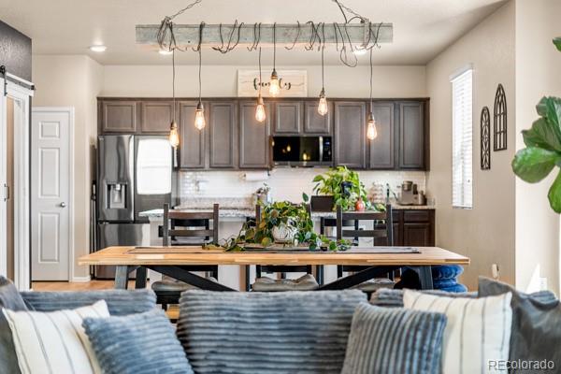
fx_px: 779
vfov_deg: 27.0
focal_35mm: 50
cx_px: 280
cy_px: 187
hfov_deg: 39.6
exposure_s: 1/60
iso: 500
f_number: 1.8
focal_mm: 50
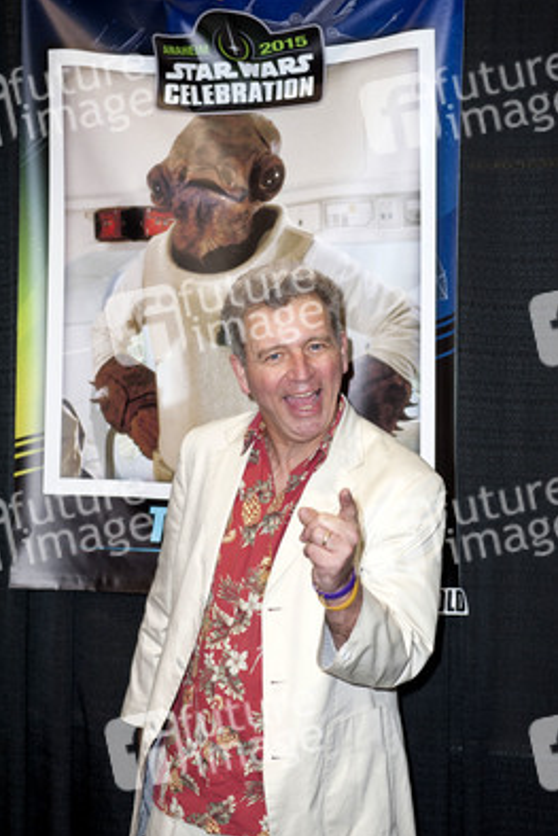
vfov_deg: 31.9
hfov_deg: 21.6
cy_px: 422
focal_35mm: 63
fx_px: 1463
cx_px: 277
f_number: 4
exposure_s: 1/400
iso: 640
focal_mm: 62
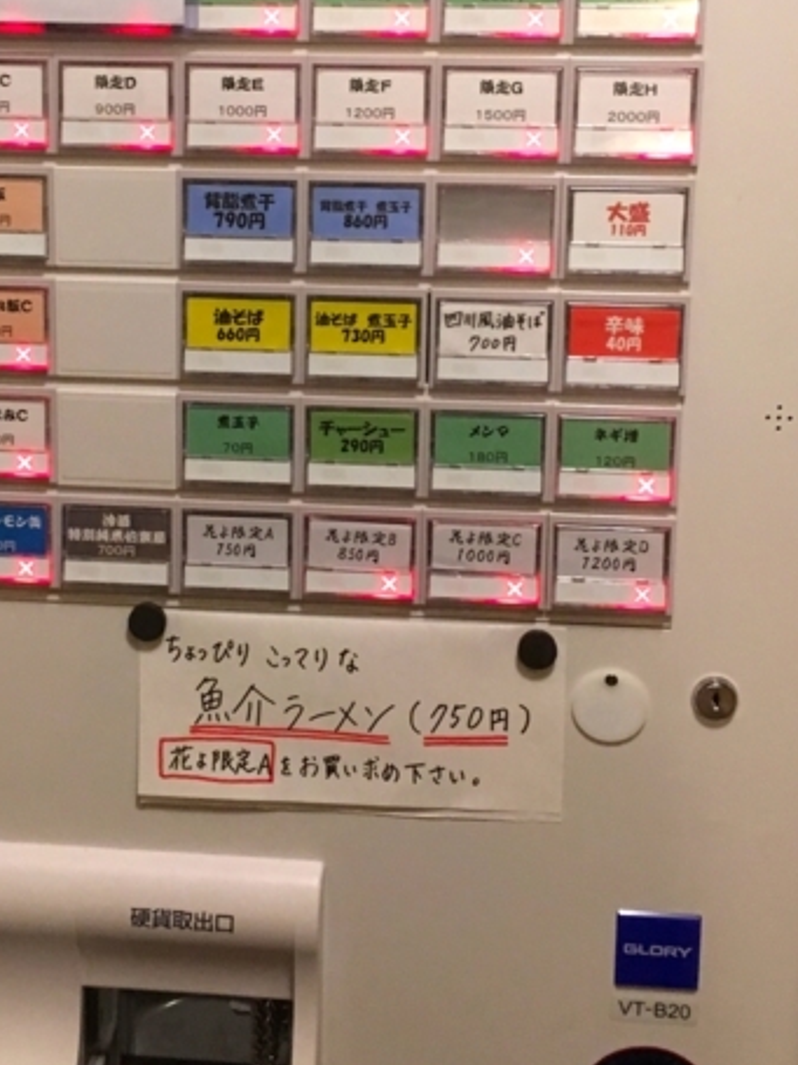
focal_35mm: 51
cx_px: 311
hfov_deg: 28.5
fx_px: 1568
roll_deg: -1.5
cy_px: 309
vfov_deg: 36.9
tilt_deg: -10.4
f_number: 2.2
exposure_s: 1/17
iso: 200
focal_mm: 4.15
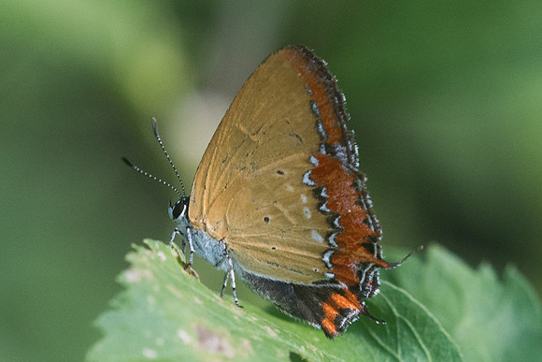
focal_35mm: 607
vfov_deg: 2.3
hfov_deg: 3.4
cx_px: 275
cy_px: 260
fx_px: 9138
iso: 1000
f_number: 7.1
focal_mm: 150
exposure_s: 1/400
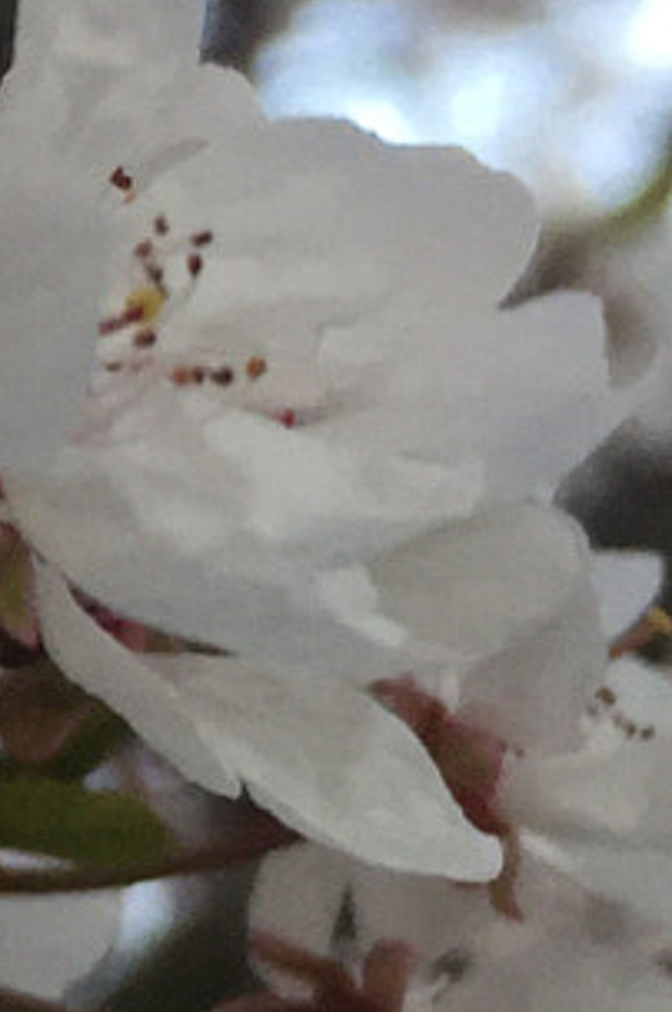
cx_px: -1294
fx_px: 4462
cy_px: 589
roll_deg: +2.5
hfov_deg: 7.6
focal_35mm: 159
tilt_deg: +27.7
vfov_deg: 12.9
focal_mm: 4.15
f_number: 2.2
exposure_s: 1/100
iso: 50
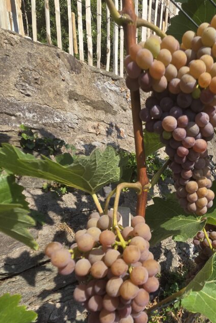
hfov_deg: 55.2
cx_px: 155
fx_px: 198
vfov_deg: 77.1
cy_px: 203
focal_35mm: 22
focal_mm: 2.2
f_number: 2.2
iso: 50
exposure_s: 1/1894
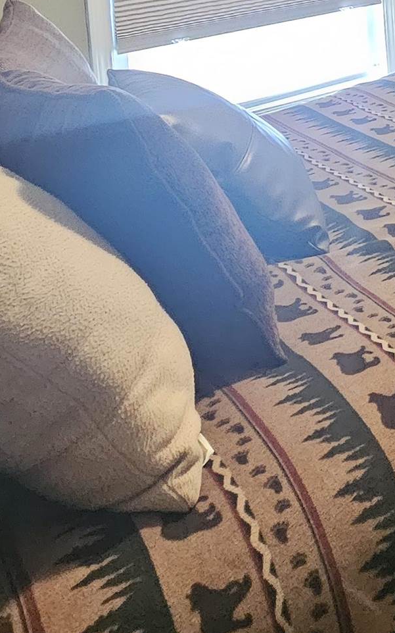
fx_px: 758
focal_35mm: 44
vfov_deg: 36.3
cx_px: 609
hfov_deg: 23.0
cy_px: -105
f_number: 2.2
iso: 1000
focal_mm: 2.2
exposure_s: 1/24
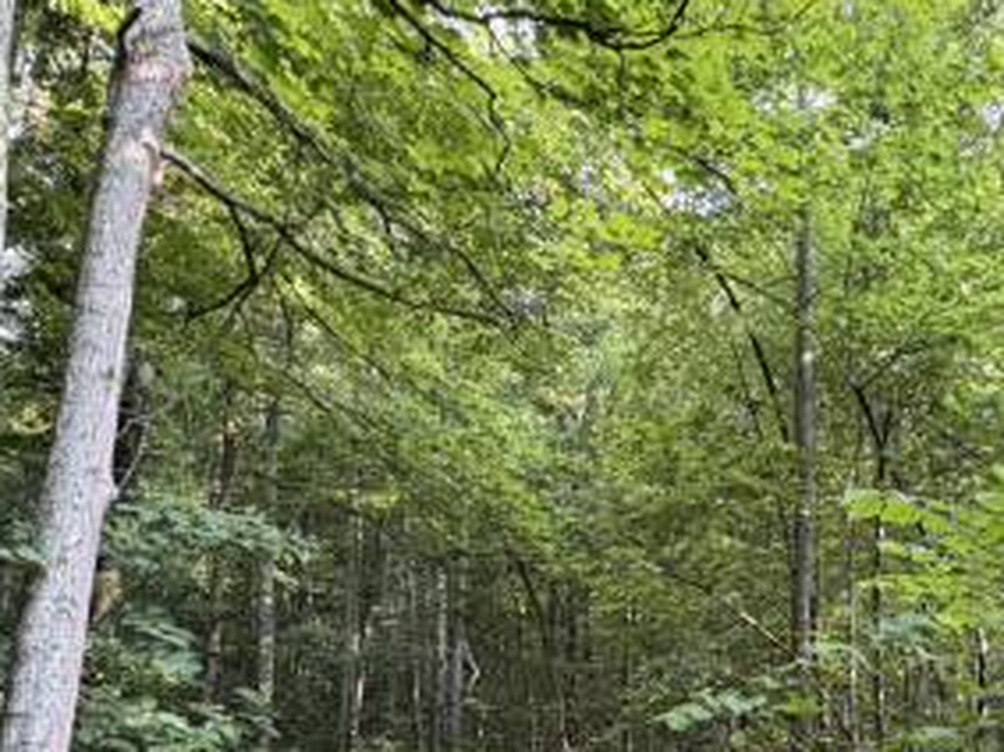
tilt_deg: +5.2
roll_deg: +0.3
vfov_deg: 40.2
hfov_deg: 53.5
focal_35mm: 33
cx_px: 722
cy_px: 653
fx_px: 957
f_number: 2.2
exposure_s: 1/121
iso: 250
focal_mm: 2.22
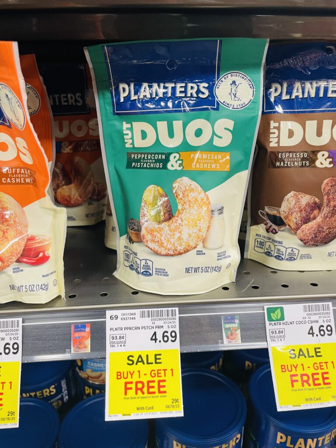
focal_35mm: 26
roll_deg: +1.1
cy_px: 224
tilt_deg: -21.2
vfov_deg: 67.3
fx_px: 336
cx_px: 168
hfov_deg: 53.1
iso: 125
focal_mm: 4.2
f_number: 1.6
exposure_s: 1/60
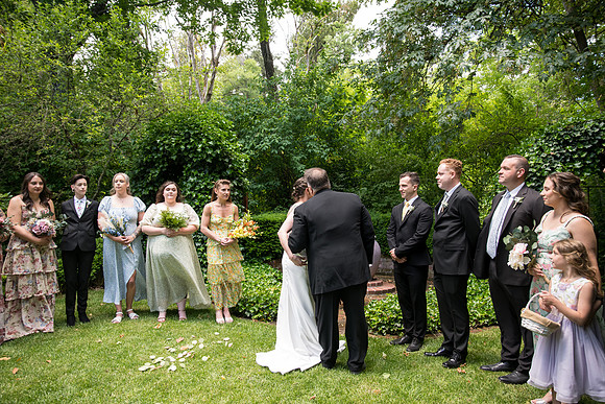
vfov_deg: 53.2
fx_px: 403
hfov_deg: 73.7
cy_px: 202
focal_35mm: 24
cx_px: 302
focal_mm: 24
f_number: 3.5
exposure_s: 1/400
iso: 640
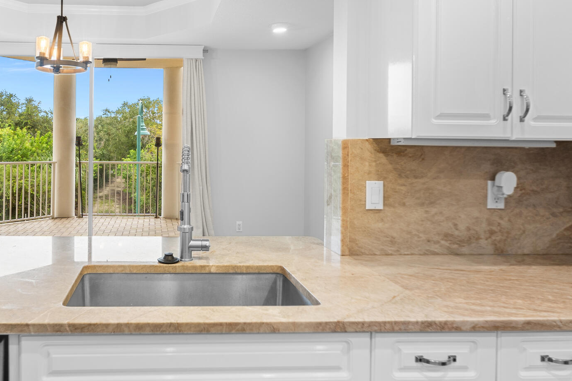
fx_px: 413
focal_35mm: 26
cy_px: 140
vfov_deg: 49.0
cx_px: 174
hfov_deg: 66.8
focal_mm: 12
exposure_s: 1
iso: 100
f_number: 9
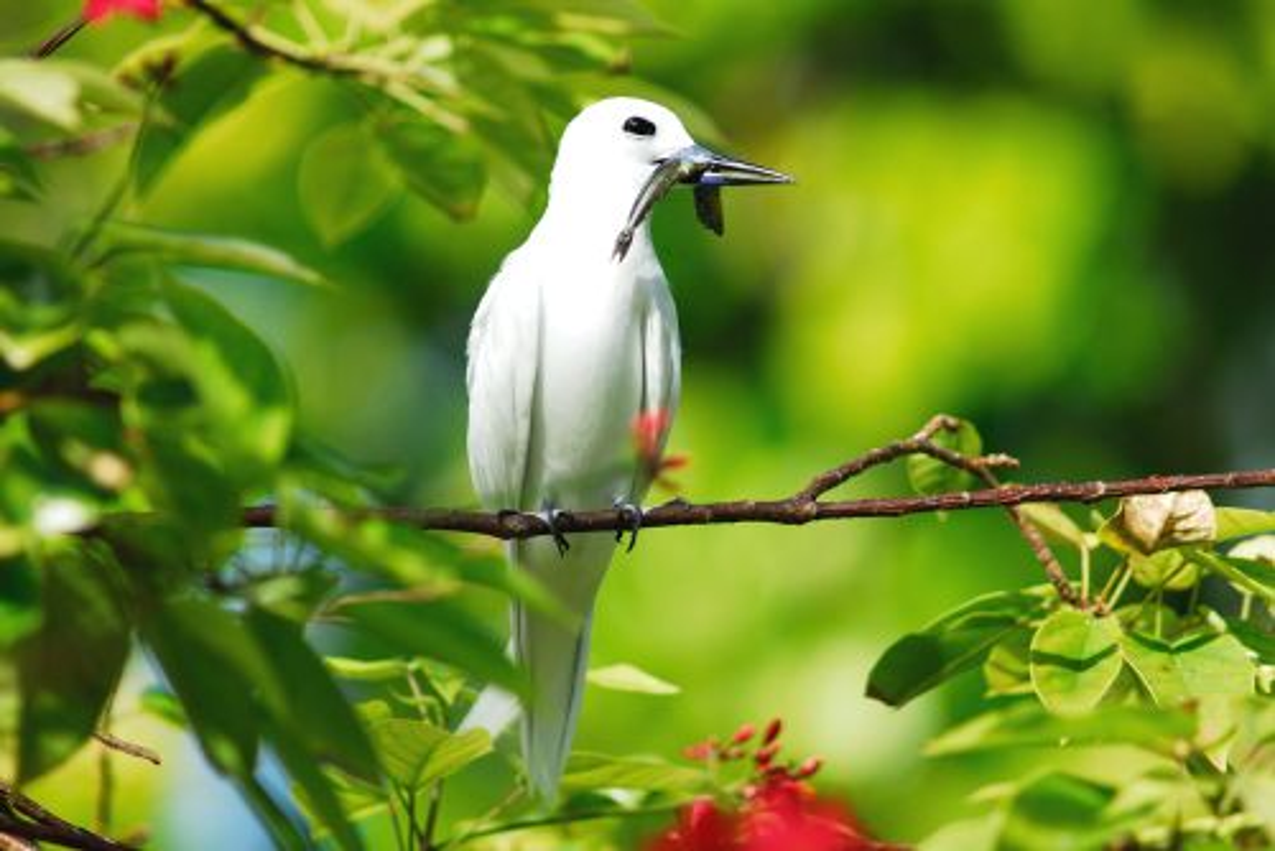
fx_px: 15946
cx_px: 638
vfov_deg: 3.1
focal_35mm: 450
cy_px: 426
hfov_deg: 4.6
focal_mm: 300
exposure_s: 1/500
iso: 100
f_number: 4
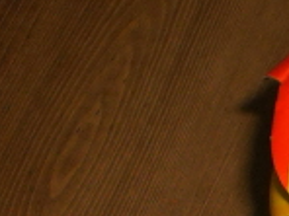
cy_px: 395
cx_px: 771
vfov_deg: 7.4
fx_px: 1628
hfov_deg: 8.8
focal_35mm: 195
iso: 125
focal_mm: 6.3
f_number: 3.1
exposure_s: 1/30
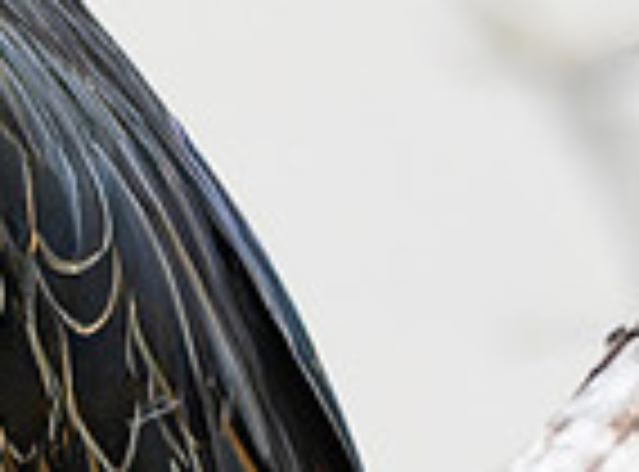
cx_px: -495
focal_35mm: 2461
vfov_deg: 0.6
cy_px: 470
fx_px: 45200
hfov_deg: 0.8
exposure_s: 1/640
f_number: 4
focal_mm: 300
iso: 500
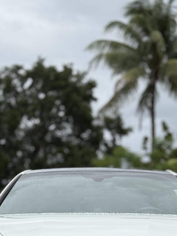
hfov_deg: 11.8
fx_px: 859
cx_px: 99
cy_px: 252
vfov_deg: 15.3
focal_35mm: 126
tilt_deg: -0.2
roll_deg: -0.6
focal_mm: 6.76
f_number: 1.78
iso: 64
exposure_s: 1/906
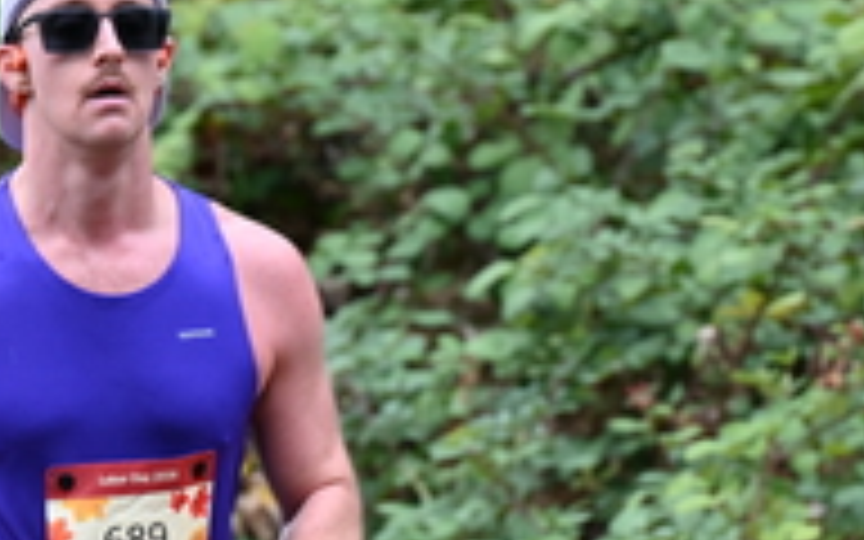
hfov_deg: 3.6
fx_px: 13751
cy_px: 295
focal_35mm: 584
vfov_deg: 2.2
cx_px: 94
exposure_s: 1/250
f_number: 6.3
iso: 1000
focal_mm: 200
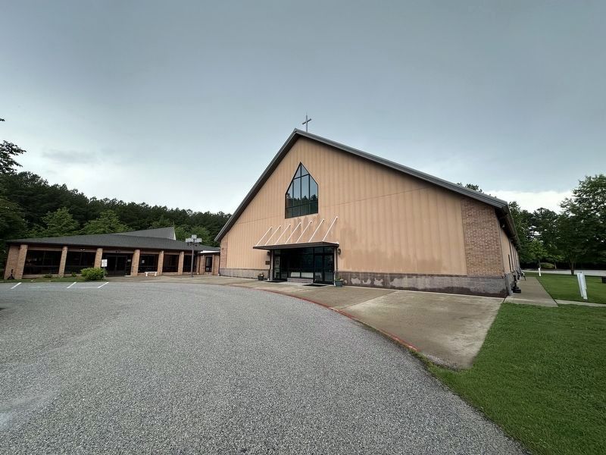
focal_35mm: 14
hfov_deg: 102.1
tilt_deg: +9.3
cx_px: 303
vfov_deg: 85.7
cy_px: 228
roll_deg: -0.4
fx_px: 245
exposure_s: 1/445
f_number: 2.2
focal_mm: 2.22
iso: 40
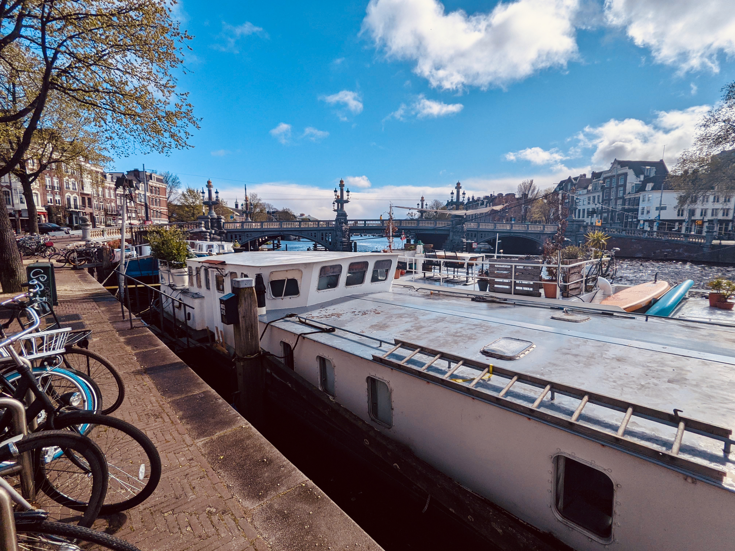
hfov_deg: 94.5
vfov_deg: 78.1
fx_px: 340
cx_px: 368
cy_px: 276
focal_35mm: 16
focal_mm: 2.22
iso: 38
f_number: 2.2
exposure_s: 1/3049
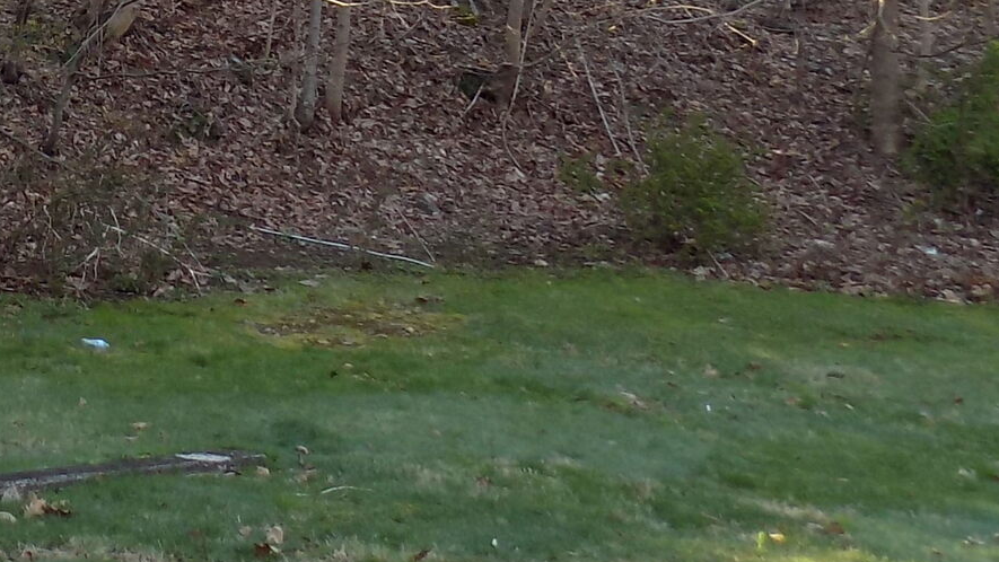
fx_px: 2305
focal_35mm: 87
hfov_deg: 21.1
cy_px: -353
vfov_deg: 12.9
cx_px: -457
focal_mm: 4
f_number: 3.1
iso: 80
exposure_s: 1/80
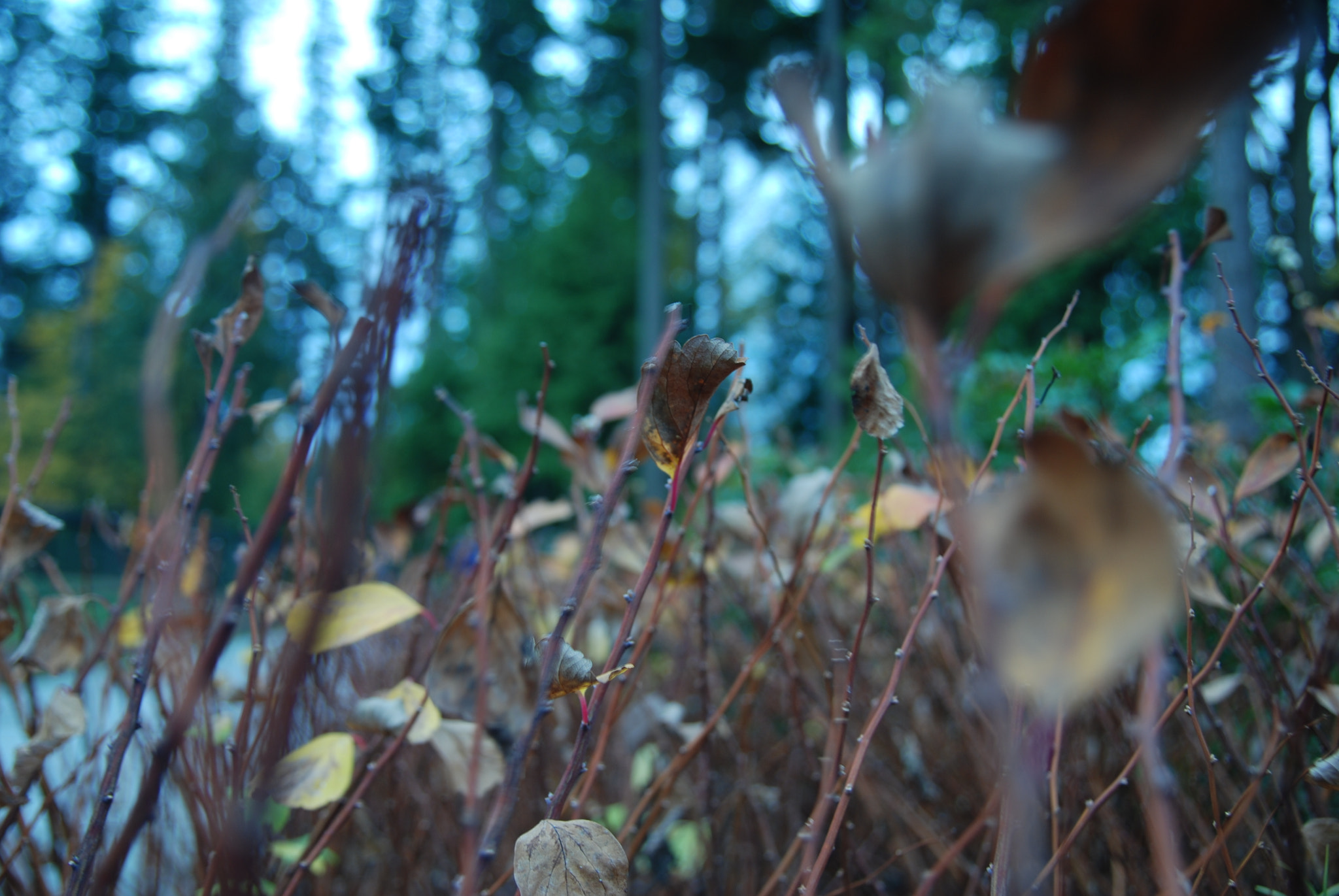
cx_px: 670
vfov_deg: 35.6
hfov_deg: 51.2
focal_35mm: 38
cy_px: 448
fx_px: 1396
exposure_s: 1/10
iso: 100
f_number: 3.8
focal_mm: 25
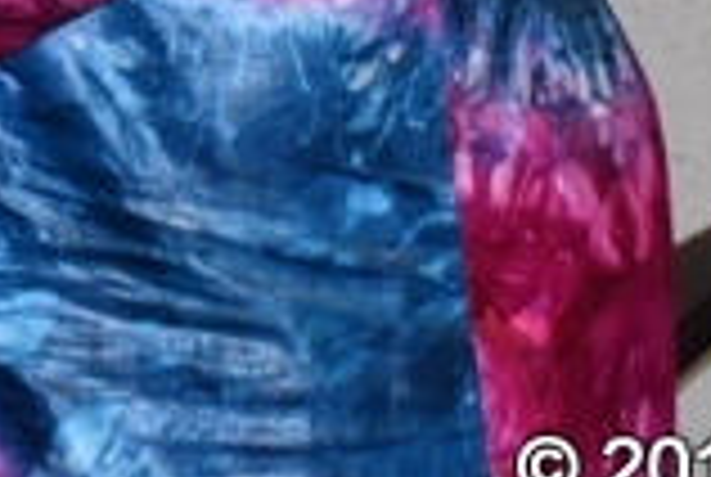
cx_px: -1112
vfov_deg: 3.7
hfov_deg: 5.5
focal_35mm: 360
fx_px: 7123
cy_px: -898
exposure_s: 1/60
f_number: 4.2
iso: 560
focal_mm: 38
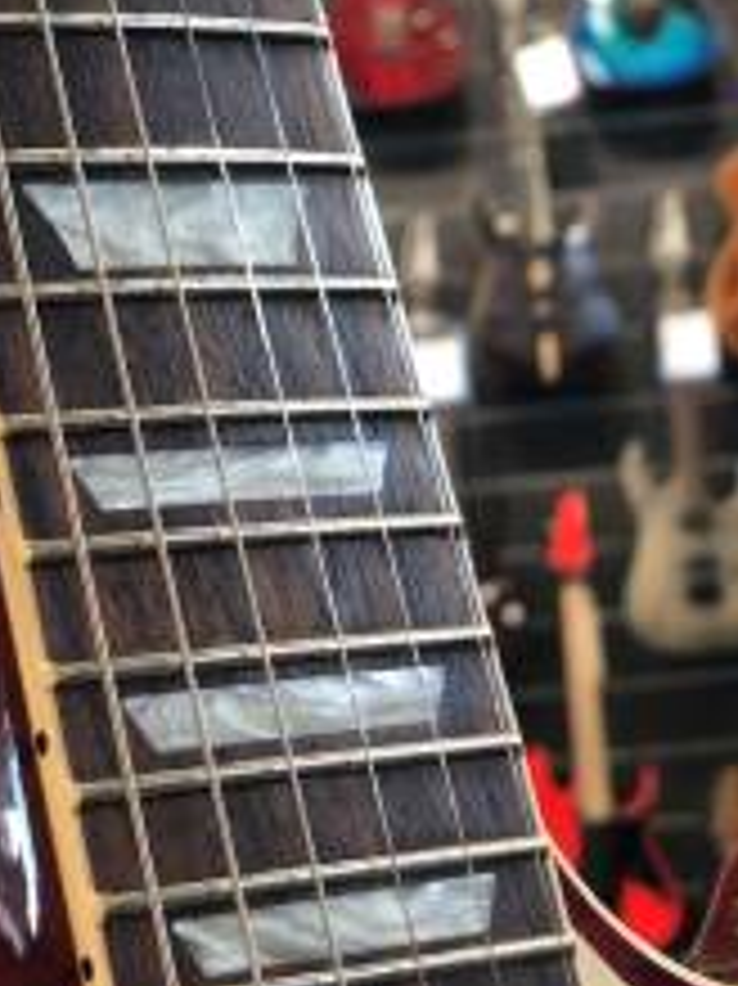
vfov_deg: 20.6
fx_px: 2703
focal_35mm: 95
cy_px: 657
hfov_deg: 15.5
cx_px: 194
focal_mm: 6
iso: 100
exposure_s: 1/40
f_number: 2.4
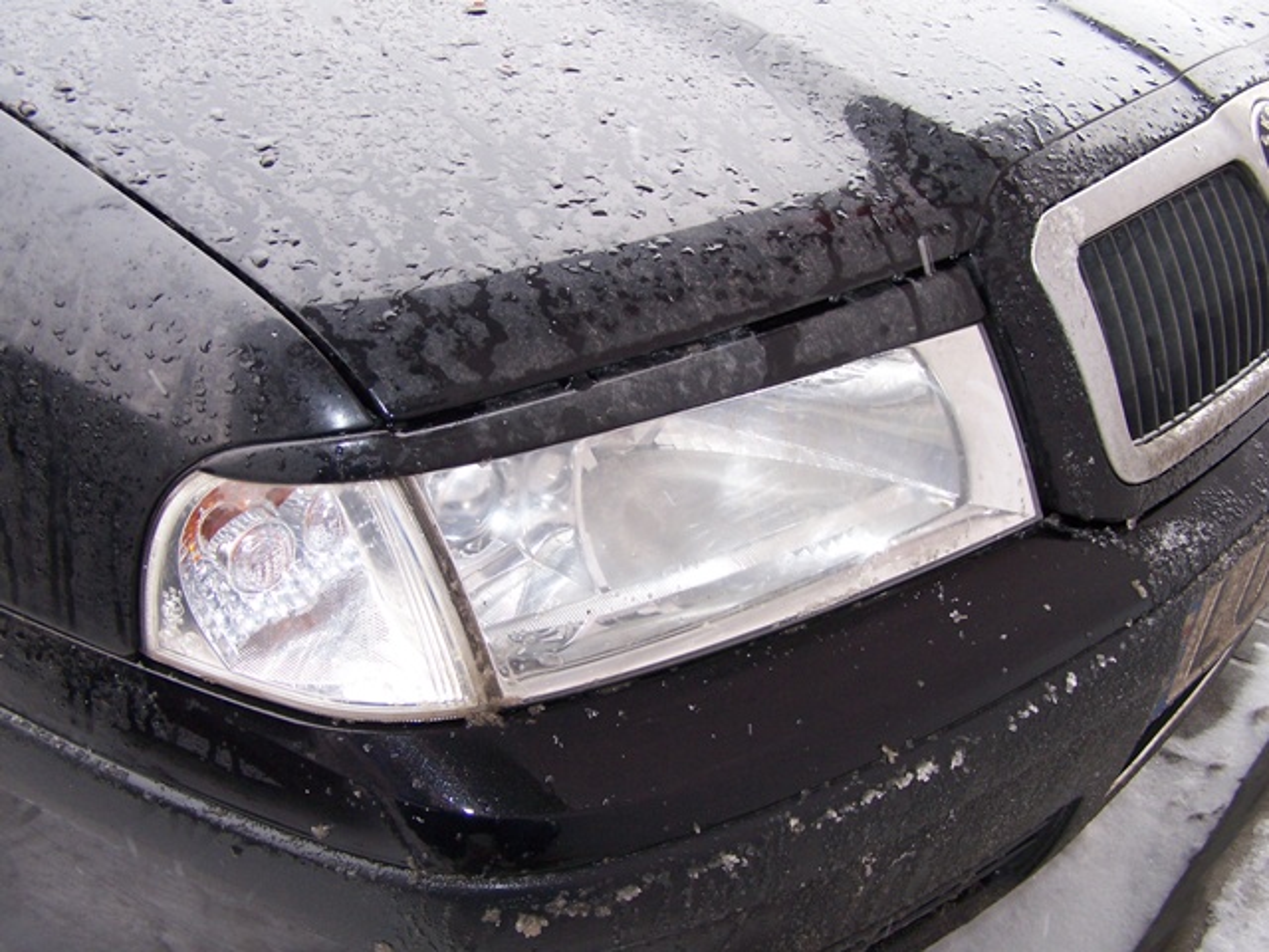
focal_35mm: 38
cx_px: 634
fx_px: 1393
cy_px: 476
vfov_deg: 37.7
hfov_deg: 49.0
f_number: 2.8
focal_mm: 6.3
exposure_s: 1/80
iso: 140
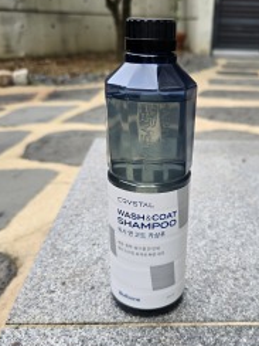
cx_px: 168
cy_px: 189
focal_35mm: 34
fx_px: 339
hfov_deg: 41.4
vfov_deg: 53.9
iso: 25
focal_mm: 6.3
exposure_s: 1/180
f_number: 1.7
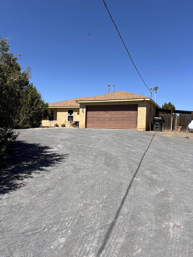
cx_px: 96
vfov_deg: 67.3
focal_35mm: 26
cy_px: 128
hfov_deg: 53.1
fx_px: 193
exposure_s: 1/4444
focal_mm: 5.7
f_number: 1.5
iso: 50
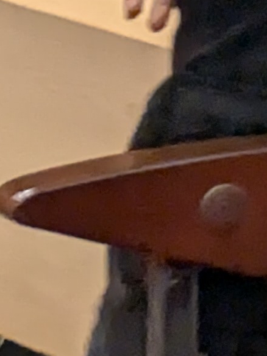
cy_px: -945
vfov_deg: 4.6
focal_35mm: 404
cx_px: 1009
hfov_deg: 3.5
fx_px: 4155
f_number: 1.89
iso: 391
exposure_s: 1/100
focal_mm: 5.43
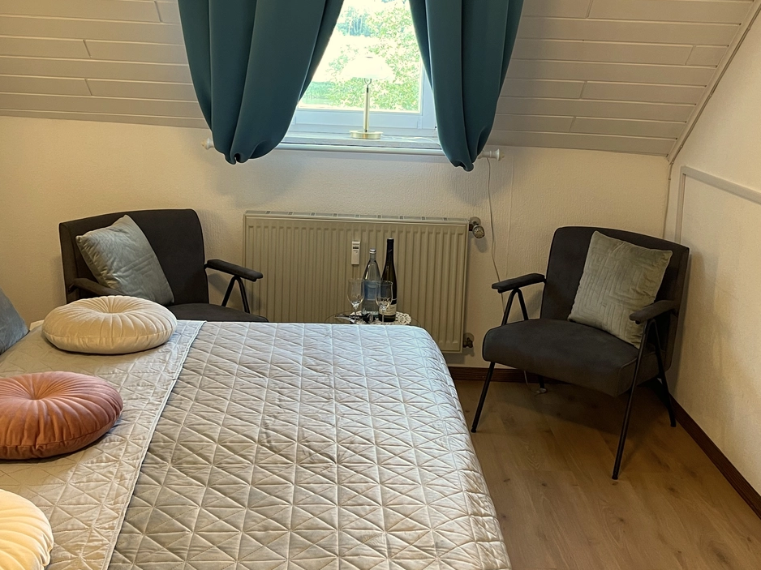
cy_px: 196
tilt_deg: -9.9
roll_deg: -2.9
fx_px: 879
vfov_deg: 35.6
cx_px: 400
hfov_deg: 46.8
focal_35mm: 40
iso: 100
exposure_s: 1/50
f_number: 1.6
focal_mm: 5.1
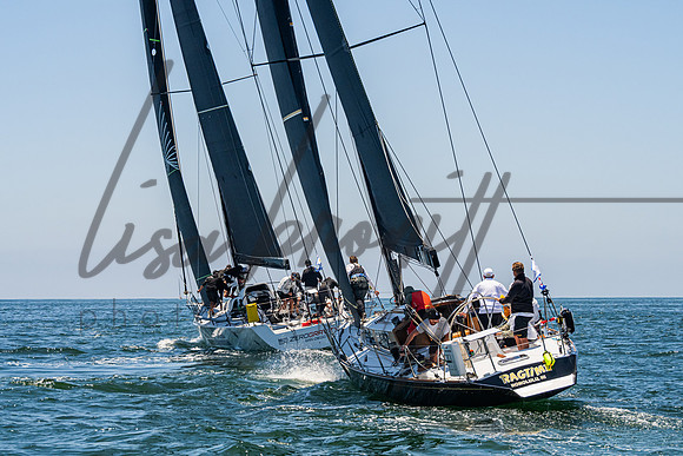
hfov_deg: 18.2
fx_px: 2137
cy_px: 255
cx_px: 351
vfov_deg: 12.2
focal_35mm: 113
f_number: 8
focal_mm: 79
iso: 500
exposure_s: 1/2500
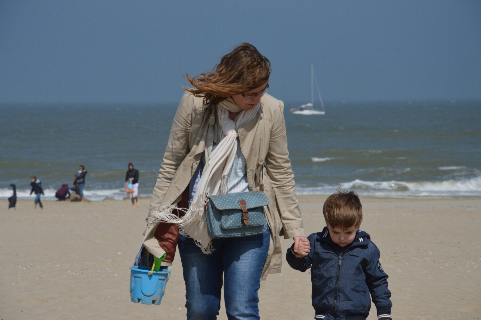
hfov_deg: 13.1
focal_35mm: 158
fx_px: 2103
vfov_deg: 8.7
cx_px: 240
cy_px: 160
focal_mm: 105
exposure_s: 1/4000
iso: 800
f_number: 9
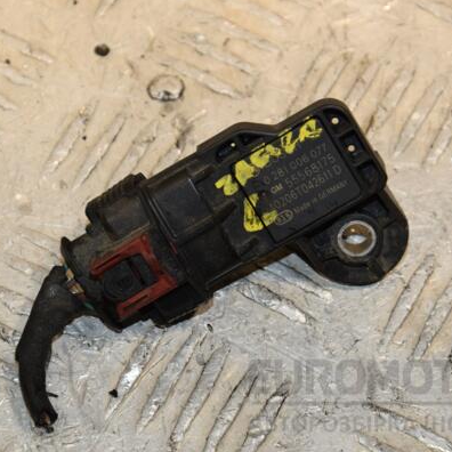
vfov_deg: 8.6
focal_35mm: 203
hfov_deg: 8.6
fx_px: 2994
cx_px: 227
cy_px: 225
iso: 800
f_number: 9
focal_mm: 105
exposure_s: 1/200
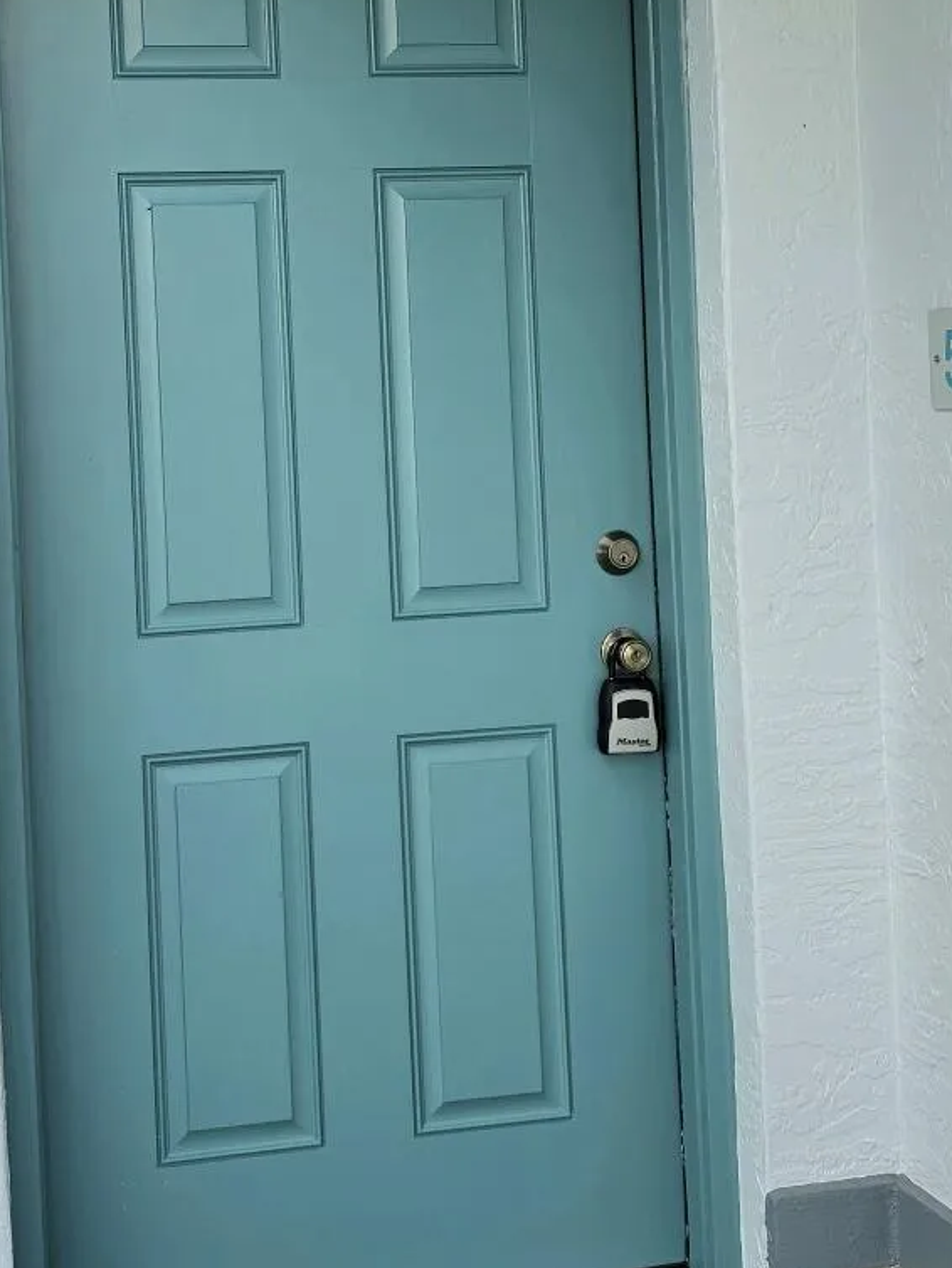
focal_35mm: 61
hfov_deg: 24.0
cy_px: 394
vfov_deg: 31.4
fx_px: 2236
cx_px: 414
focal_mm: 6.5
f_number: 1.4
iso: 64
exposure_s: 1/1667
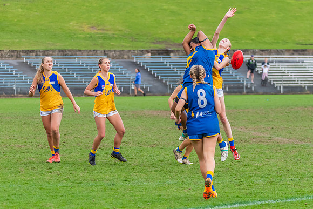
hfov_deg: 9.3
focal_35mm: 222
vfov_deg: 6.2
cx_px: 174
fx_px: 1927
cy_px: 87
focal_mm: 150
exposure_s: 1/1250
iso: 1400
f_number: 5
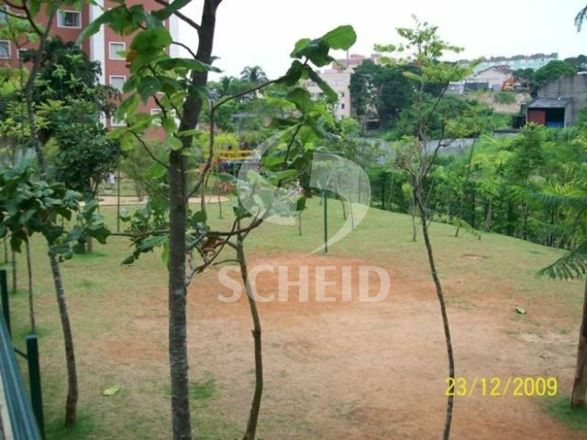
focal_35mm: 36
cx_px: 294
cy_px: 220
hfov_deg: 51.4
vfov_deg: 39.7
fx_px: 610
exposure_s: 1/563
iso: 80
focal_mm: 6
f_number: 2.7
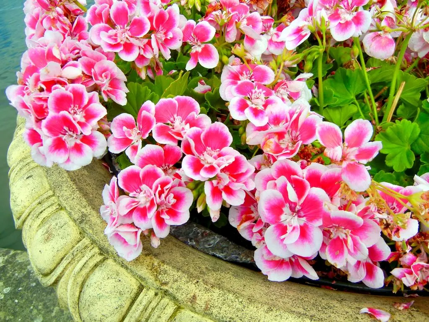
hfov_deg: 60.0
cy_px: 161
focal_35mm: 30
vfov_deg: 46.8
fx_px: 372
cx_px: 214
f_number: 7
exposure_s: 1/352
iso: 160
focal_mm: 5.4
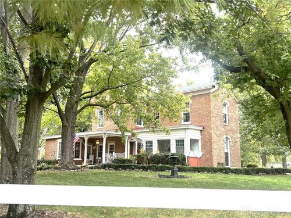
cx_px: 146
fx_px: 286
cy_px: 109
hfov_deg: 54.0
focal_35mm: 34
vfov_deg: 41.8
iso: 50
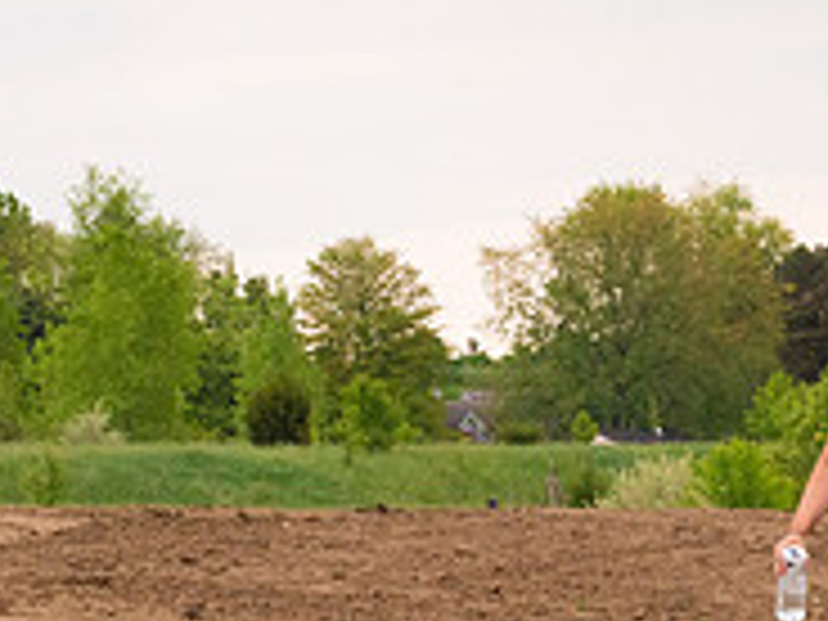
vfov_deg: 7.0
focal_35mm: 212
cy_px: 380
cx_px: 1215
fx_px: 5071
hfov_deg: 9.1
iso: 4000
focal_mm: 70
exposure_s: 1/1250
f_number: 10
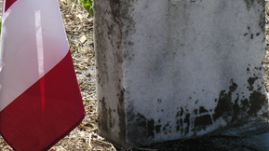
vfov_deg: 1.9
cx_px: 278
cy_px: -17
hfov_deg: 3.5
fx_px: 4454
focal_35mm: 625
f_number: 5.3
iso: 50
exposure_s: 1/267
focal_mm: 53.3
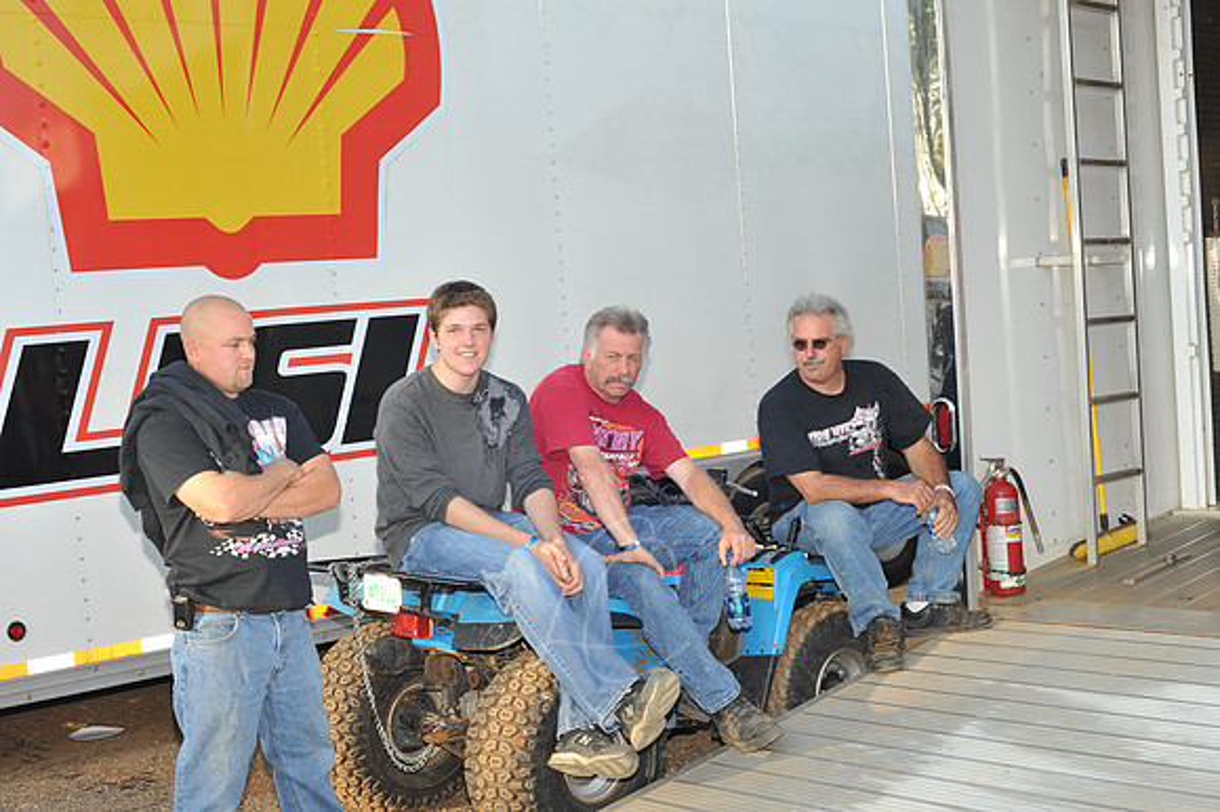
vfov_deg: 27.0
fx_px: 1693
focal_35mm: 50
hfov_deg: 39.6
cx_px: 610
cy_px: 406
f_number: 10
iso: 200
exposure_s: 1/80
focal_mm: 50
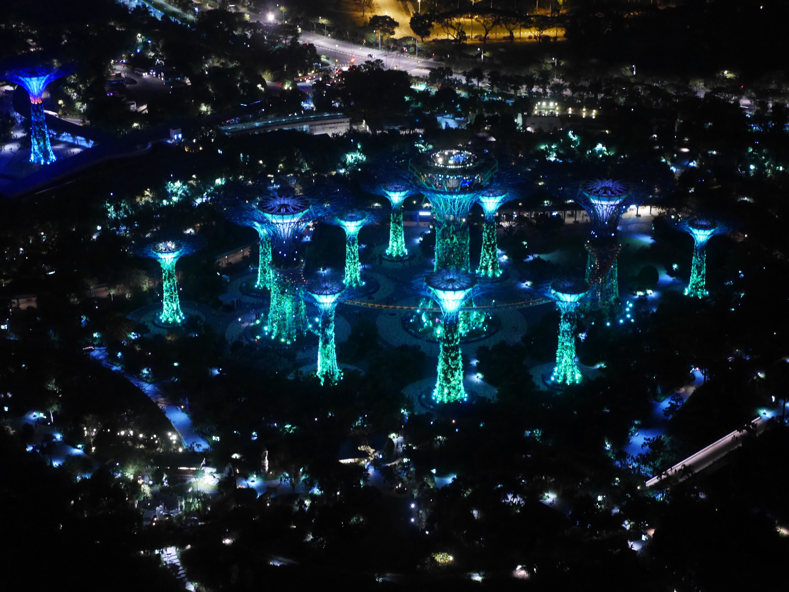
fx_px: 1551
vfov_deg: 21.6
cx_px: 394
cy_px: 296
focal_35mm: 68
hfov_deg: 28.5
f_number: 5.4
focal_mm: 34
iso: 3200
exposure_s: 1/5
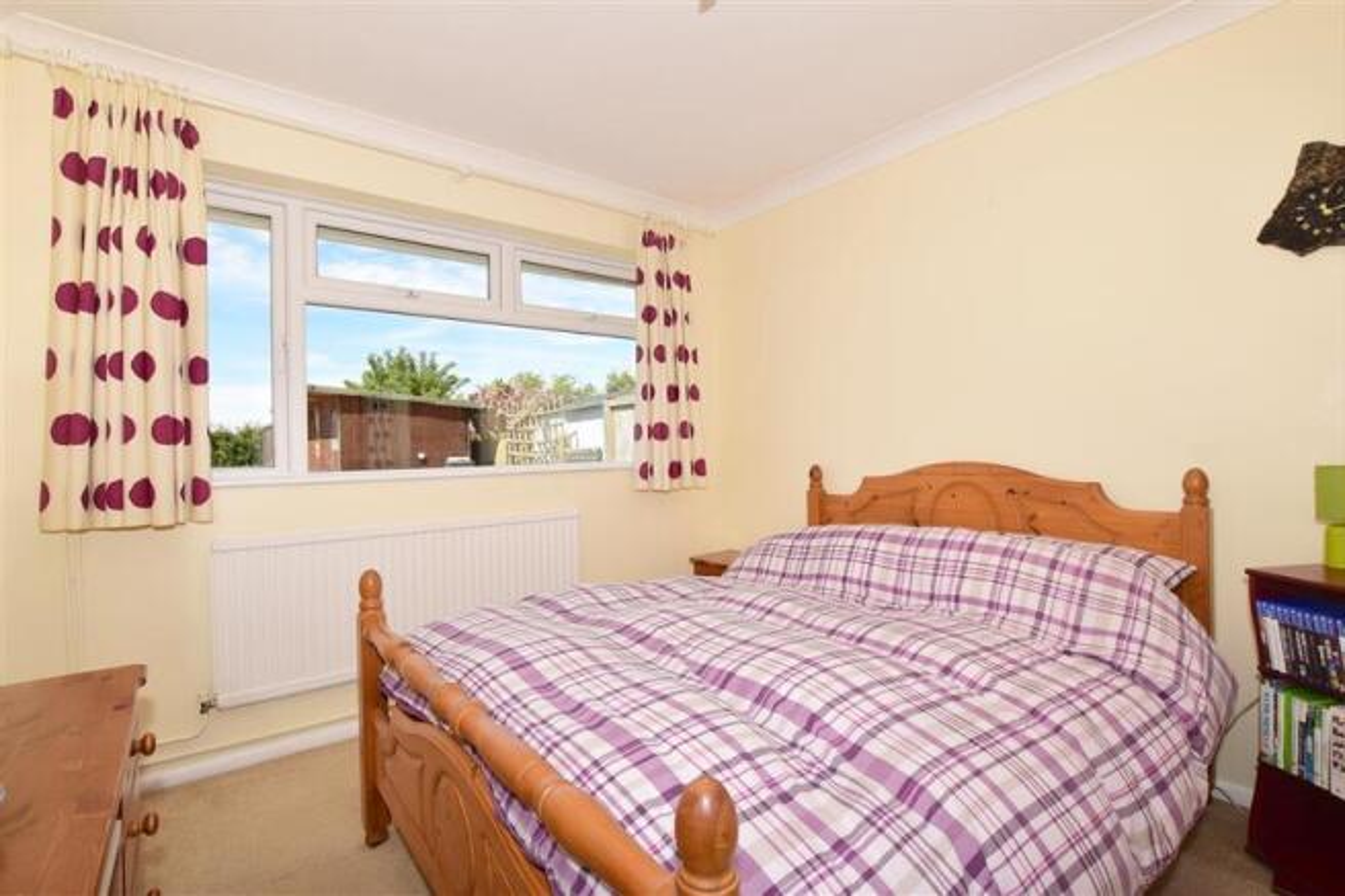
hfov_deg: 100.4
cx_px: 672
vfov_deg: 77.3
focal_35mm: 15
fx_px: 560
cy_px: 448
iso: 200
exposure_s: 1/200
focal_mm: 10
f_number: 10
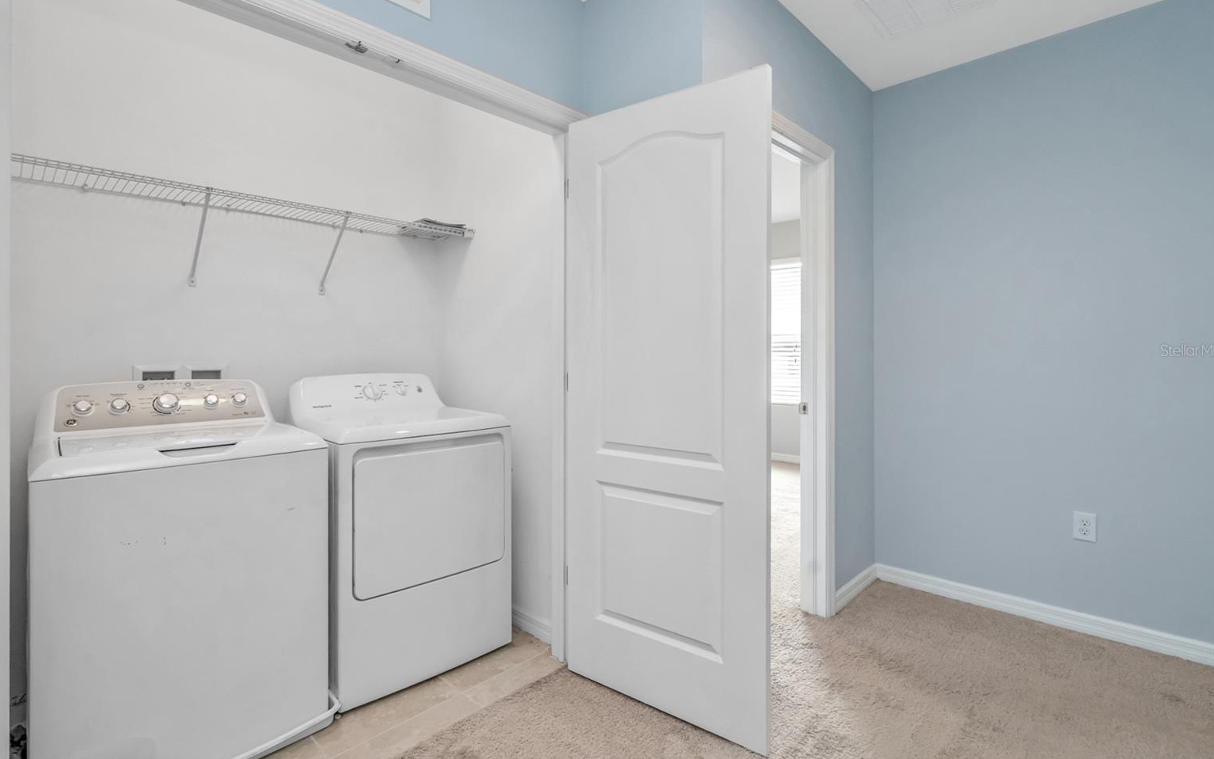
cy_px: 350
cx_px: 598
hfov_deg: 94.4
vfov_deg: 67.9
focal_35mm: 17
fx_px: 562
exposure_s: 1/60
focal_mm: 16
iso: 1600
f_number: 6.7
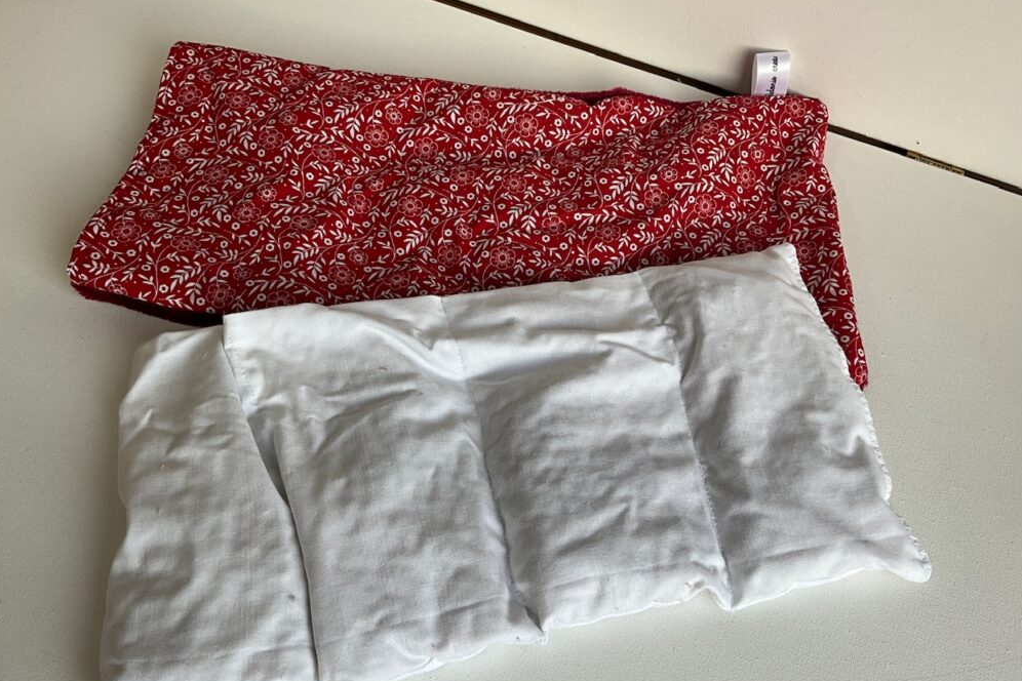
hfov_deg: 60.3
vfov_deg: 42.3
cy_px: 352
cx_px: 520
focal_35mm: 31
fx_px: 880
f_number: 1.8
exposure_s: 1/100
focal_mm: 3
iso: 16
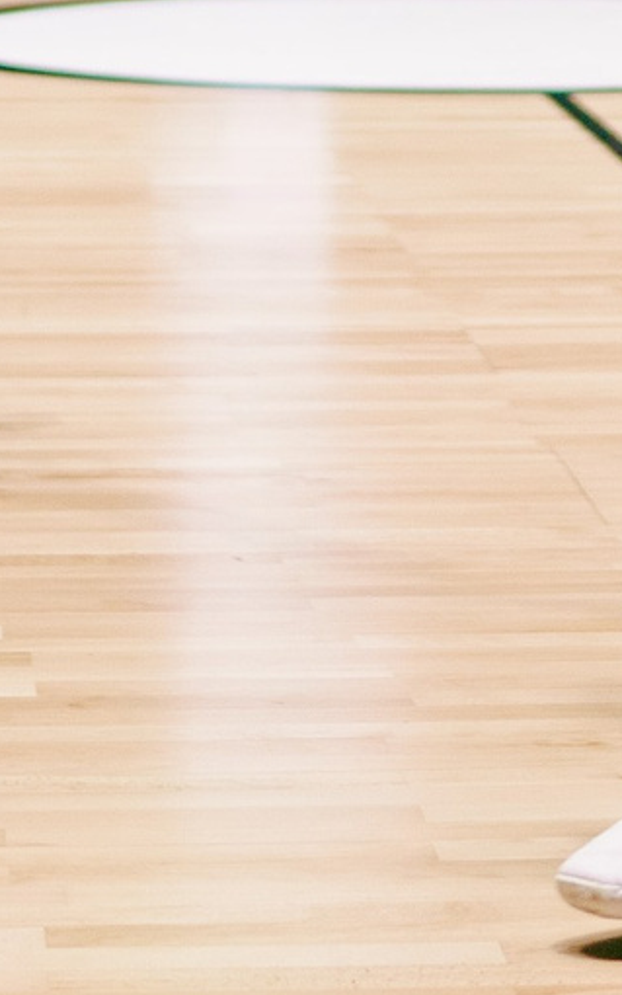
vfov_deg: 8.5
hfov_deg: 5.7
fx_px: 6289
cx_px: 481
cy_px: -1076
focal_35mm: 232
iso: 400
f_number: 1.4
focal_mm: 35
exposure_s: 1/800
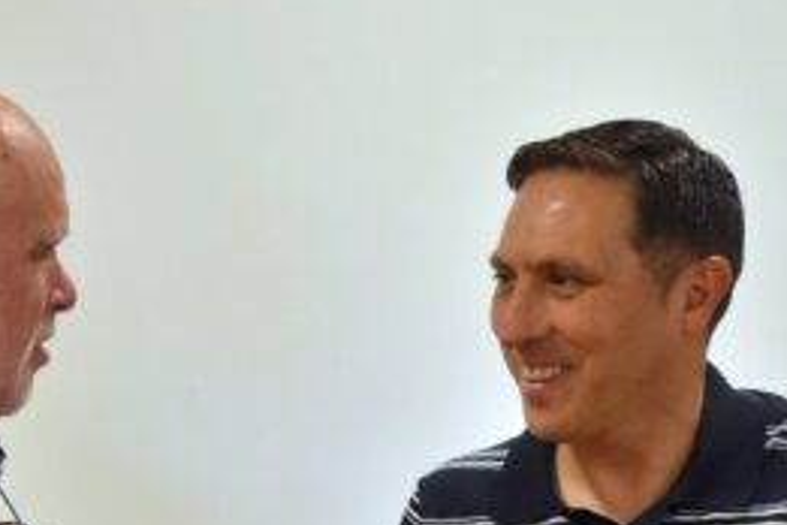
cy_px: 579
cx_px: 359
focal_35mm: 144
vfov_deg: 9.4
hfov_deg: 14.2
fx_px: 3148
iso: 800
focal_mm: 38
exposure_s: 1/60.2
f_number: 4.2
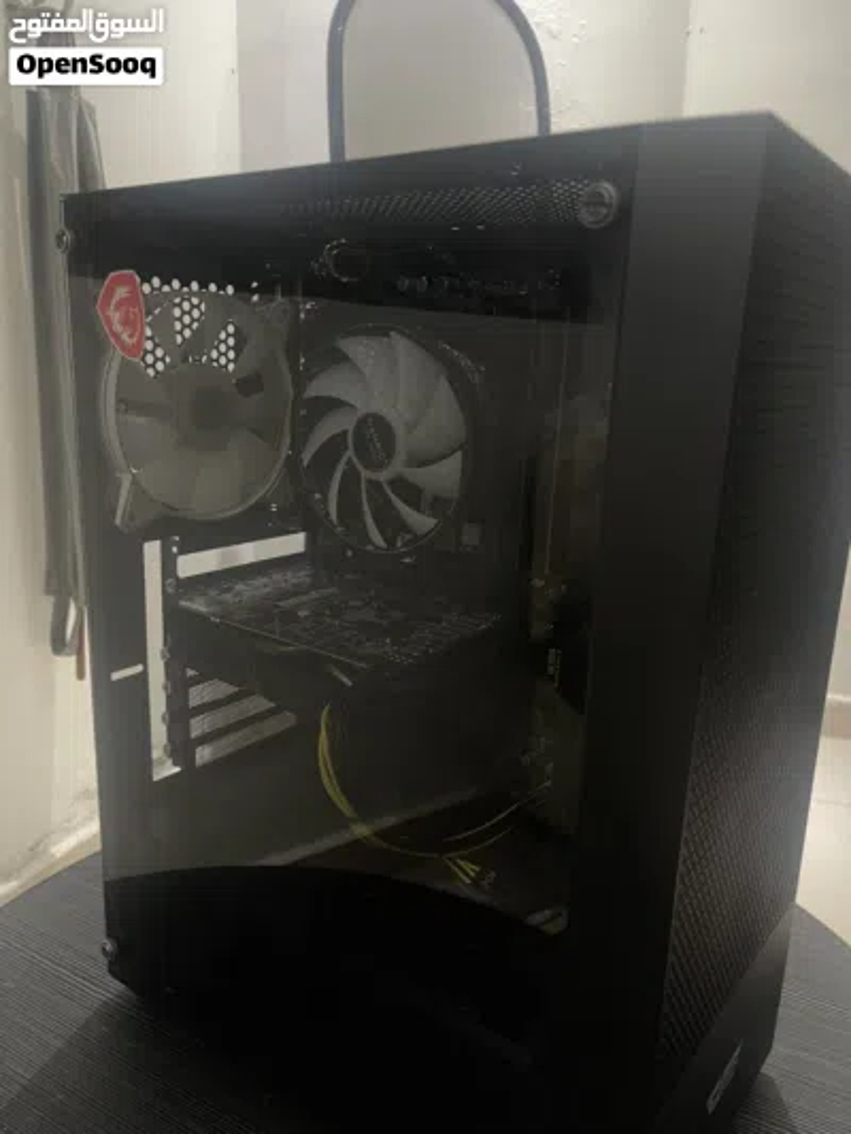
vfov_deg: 69.4
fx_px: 819
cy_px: 567
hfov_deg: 54.9
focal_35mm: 25
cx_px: 426
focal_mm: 5.1
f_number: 1.6
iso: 1000
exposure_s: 1/17
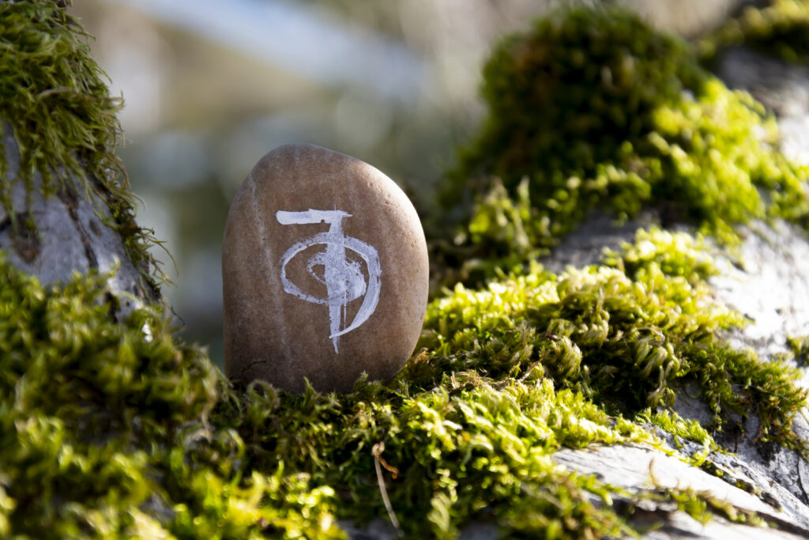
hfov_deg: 14.9
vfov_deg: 9.9
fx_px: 3101
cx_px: 404
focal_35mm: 138
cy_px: 270
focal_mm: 92
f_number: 8
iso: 320
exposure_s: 1/200
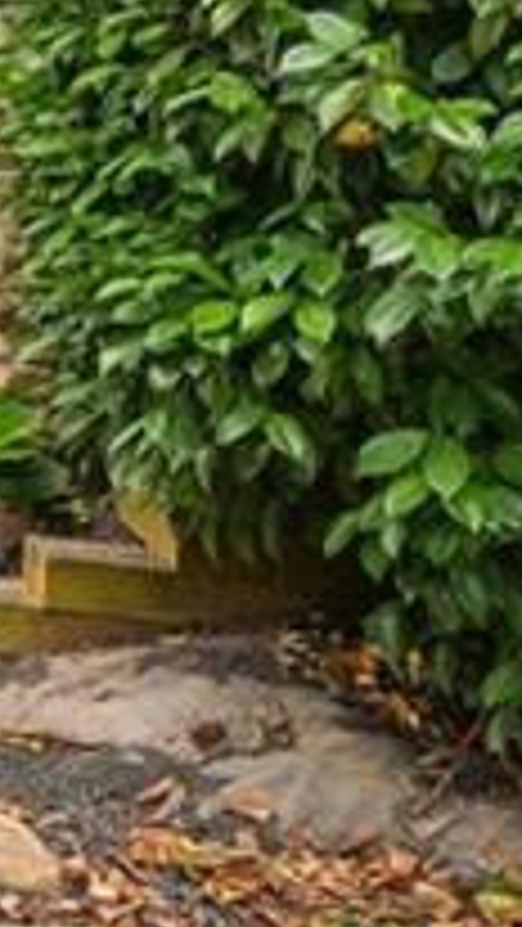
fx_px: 1795
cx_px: -1224
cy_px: -214
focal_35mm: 73
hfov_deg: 9.9
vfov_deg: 25.6
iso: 100
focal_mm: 14
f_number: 8
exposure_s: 1/250
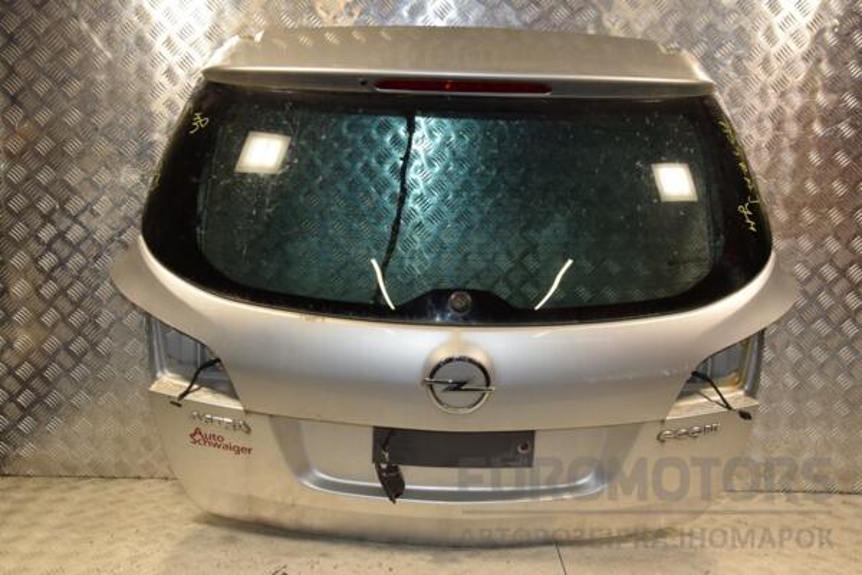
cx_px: 431
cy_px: 288
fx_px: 862
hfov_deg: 53.1
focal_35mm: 36
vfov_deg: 36.9
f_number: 8
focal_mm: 24
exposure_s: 1/200
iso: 800
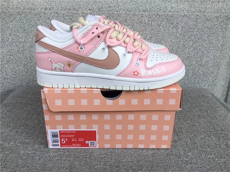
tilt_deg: -21.7
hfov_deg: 58.4
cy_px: 86
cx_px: 115
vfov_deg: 45.4
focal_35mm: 31
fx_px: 206
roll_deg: -0.4
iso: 25
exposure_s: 1/741
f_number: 2.4
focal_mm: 3.3
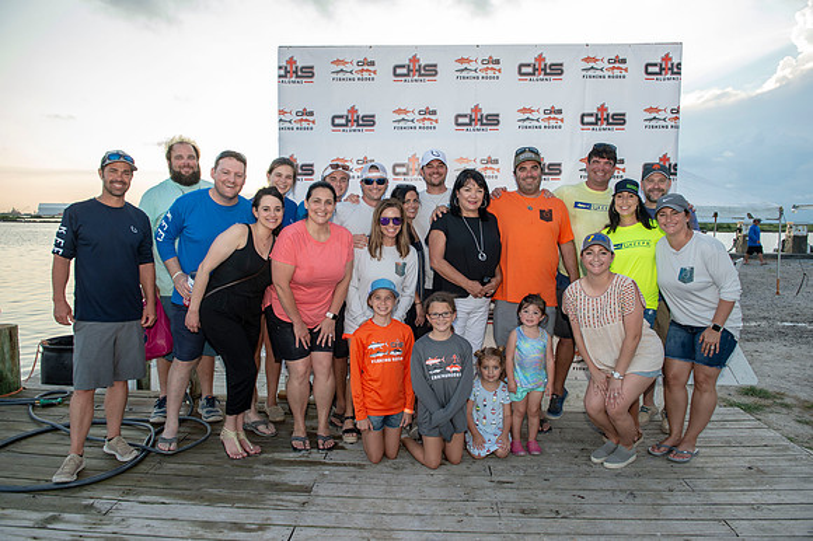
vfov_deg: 49.5
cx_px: 406
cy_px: 270
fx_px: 587
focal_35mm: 26
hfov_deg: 69.4
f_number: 4.5
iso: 200
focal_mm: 26
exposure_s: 1/160
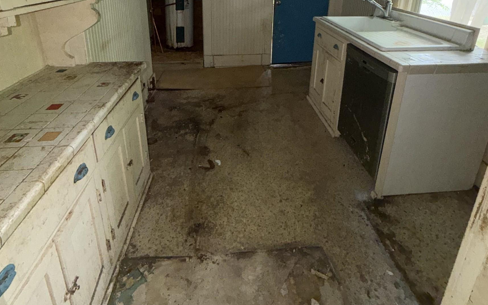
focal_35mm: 20
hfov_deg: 85.1
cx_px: 246
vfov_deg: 54.3
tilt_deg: -16.9
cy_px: 48
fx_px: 266
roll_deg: -0.5
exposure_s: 1/60
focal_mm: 2.22
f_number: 2.2
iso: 200
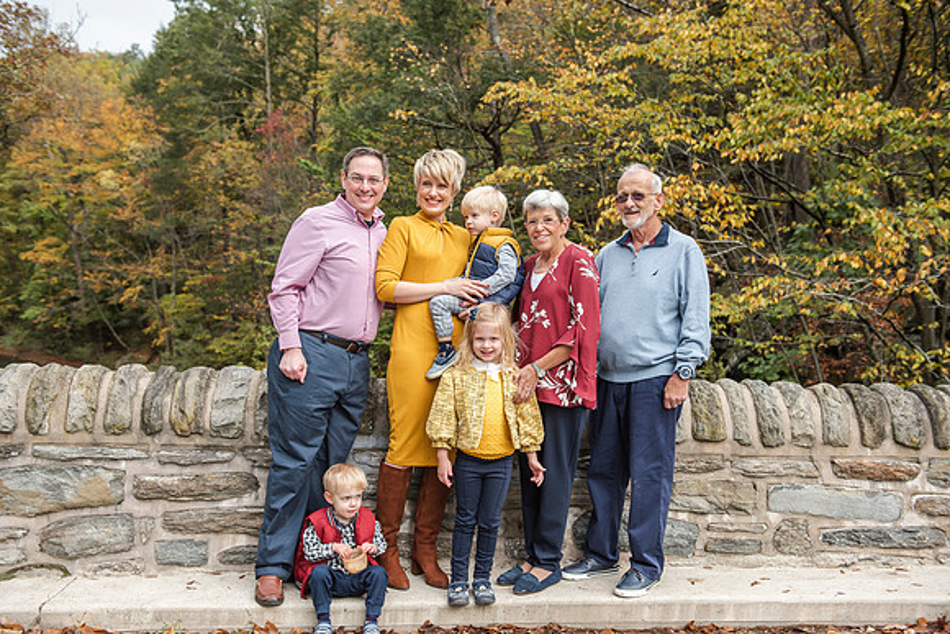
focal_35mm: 37
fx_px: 976
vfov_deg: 36.0
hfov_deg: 51.9
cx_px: 475
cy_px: 318
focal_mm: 36
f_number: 4
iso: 800
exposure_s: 1/2000
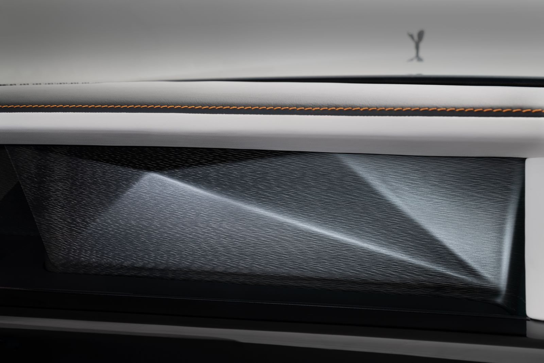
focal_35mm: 52
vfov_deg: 26.0
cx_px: 272
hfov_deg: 38.2
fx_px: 786
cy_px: 182
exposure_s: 2.5
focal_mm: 52
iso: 250
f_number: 13
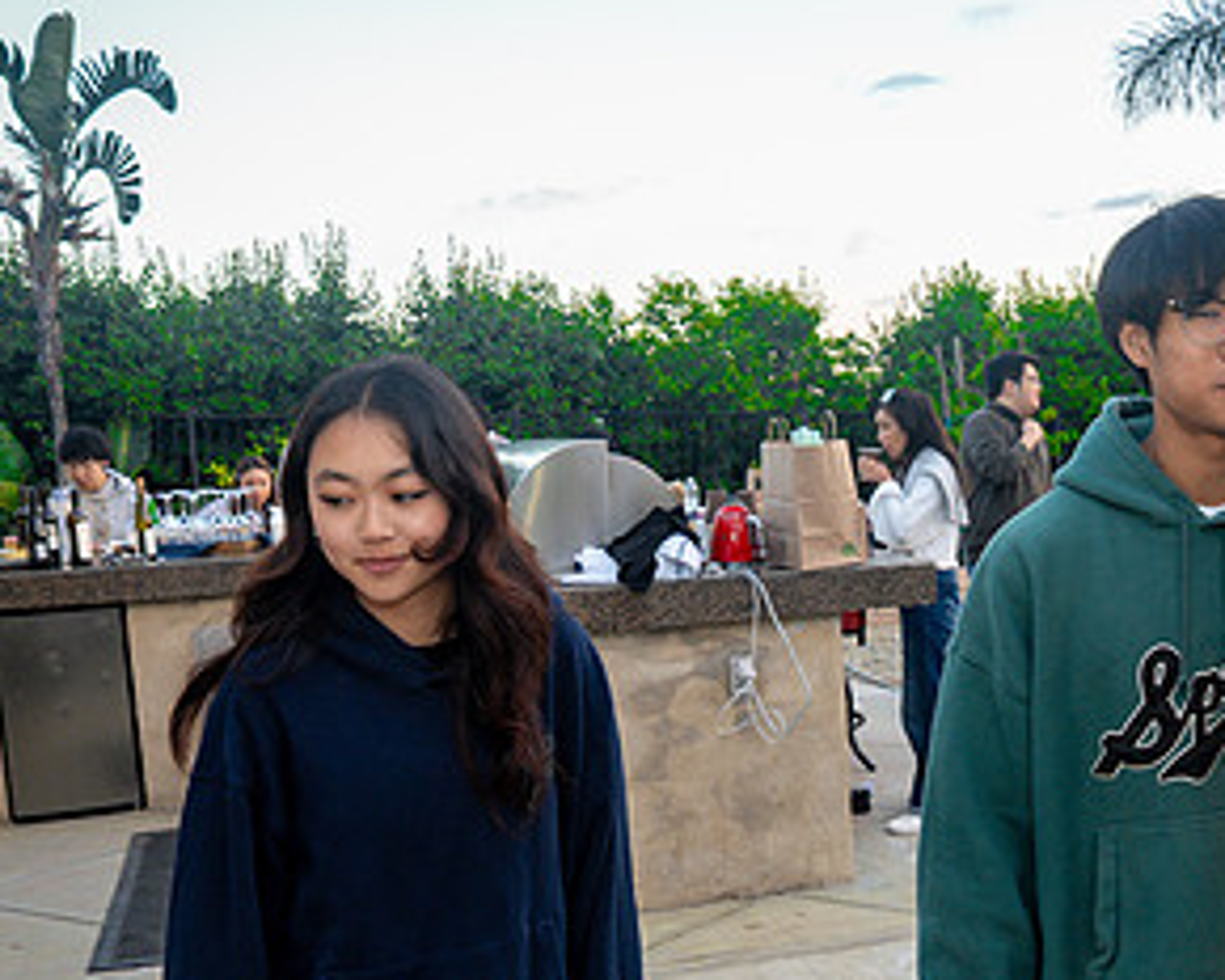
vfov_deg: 33.3
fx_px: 1631
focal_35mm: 45
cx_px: 955
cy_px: 610
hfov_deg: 39.7
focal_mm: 24
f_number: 5
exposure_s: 1/160
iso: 640
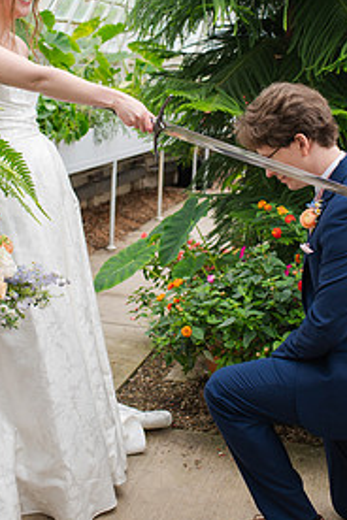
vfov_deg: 34.7
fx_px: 824
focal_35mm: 57
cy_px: 173
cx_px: 178
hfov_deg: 23.8
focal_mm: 35
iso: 280
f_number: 3.2
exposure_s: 1/320
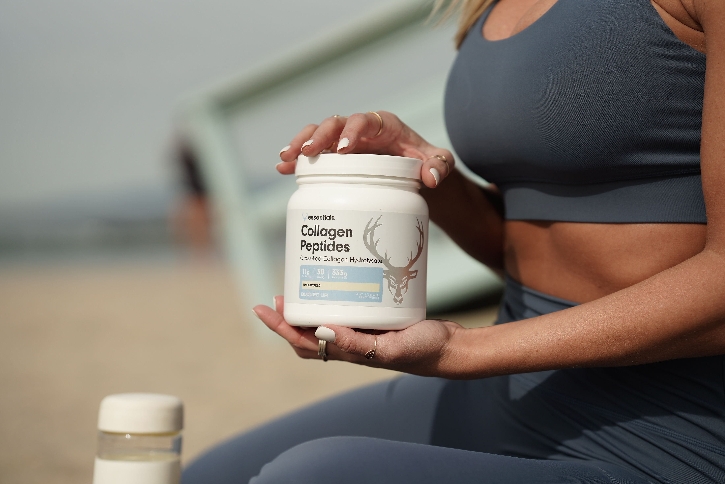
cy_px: 242
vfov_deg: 16.1
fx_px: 1712
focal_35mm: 85
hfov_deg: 23.9
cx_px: 362
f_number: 2.5
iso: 100
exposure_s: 1/5000
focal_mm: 85
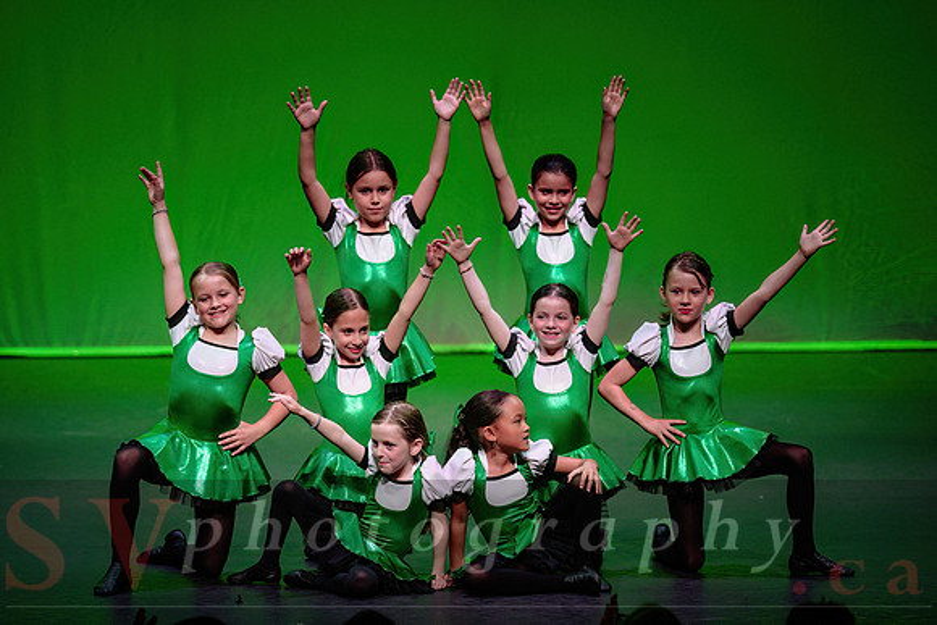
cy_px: 410
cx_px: 489
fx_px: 4784
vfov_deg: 7.5
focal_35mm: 184
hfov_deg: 11.2
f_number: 2.8
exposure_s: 1/500
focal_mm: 140
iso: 1250
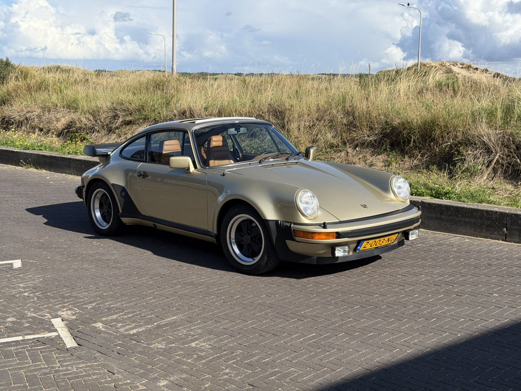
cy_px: 196
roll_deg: -0.8
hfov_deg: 39.7
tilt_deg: -9.7
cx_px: 260
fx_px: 722
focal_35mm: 48
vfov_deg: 30.3
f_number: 1.78
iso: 64
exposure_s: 1/3891
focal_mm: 6.76
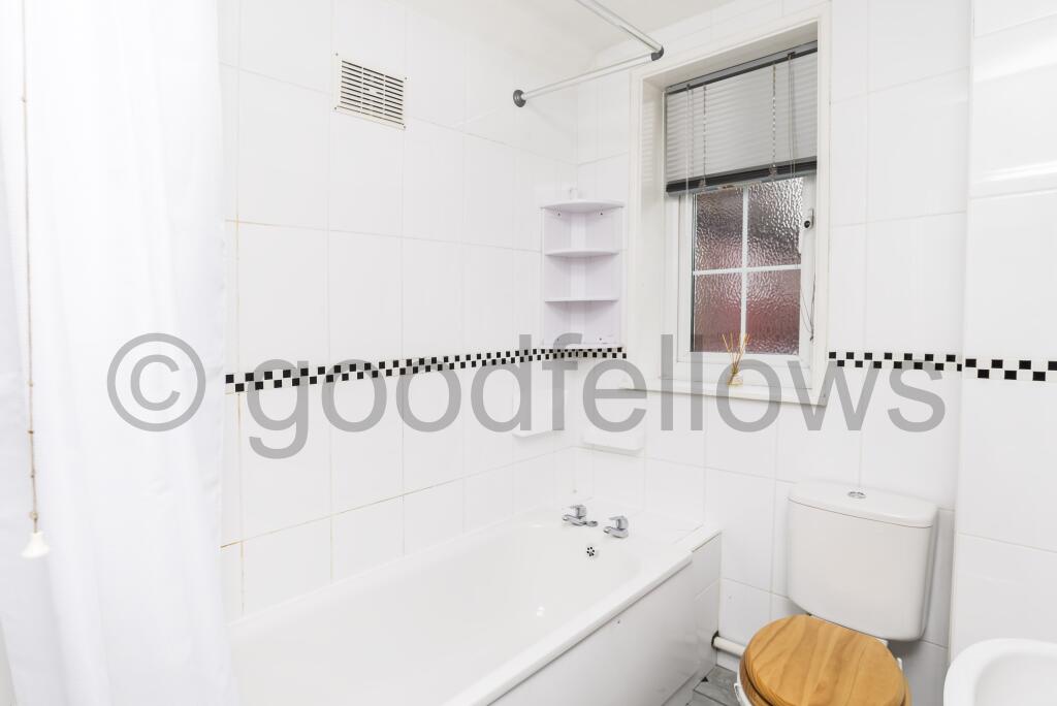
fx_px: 529
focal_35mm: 18
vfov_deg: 67.5
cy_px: 353
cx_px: 528
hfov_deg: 90.0
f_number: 6.3
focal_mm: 18
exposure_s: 1/60
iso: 200
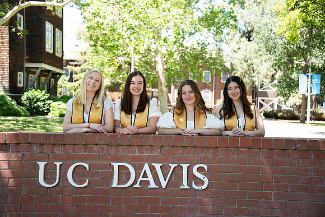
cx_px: 162
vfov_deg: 28.1
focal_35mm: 48
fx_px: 433
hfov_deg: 41.1
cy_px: 108
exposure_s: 1/500
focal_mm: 48
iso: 640
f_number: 4.2
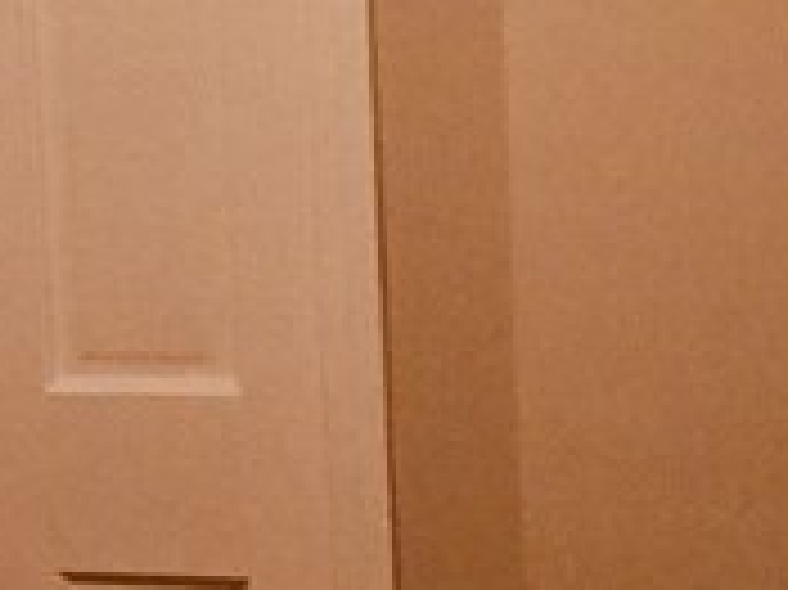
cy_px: 207
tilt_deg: -5.4
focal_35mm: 170
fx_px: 3867
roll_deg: +1.9
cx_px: 257
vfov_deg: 8.7
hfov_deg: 11.6
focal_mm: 4.15
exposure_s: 1/25
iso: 200
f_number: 2.2
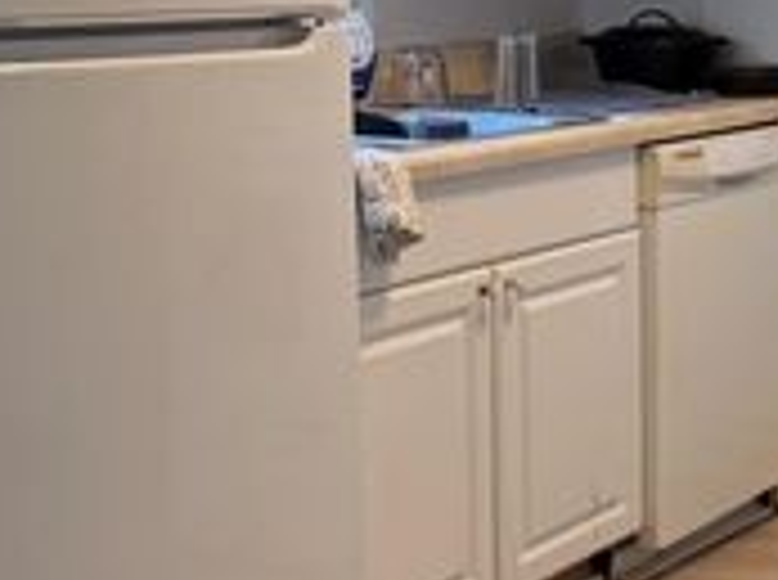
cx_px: 1201
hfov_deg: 19.1
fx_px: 1996
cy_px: 162
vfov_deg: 16.5
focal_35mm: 89
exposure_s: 1/91
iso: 200
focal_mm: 6.76
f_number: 1.78
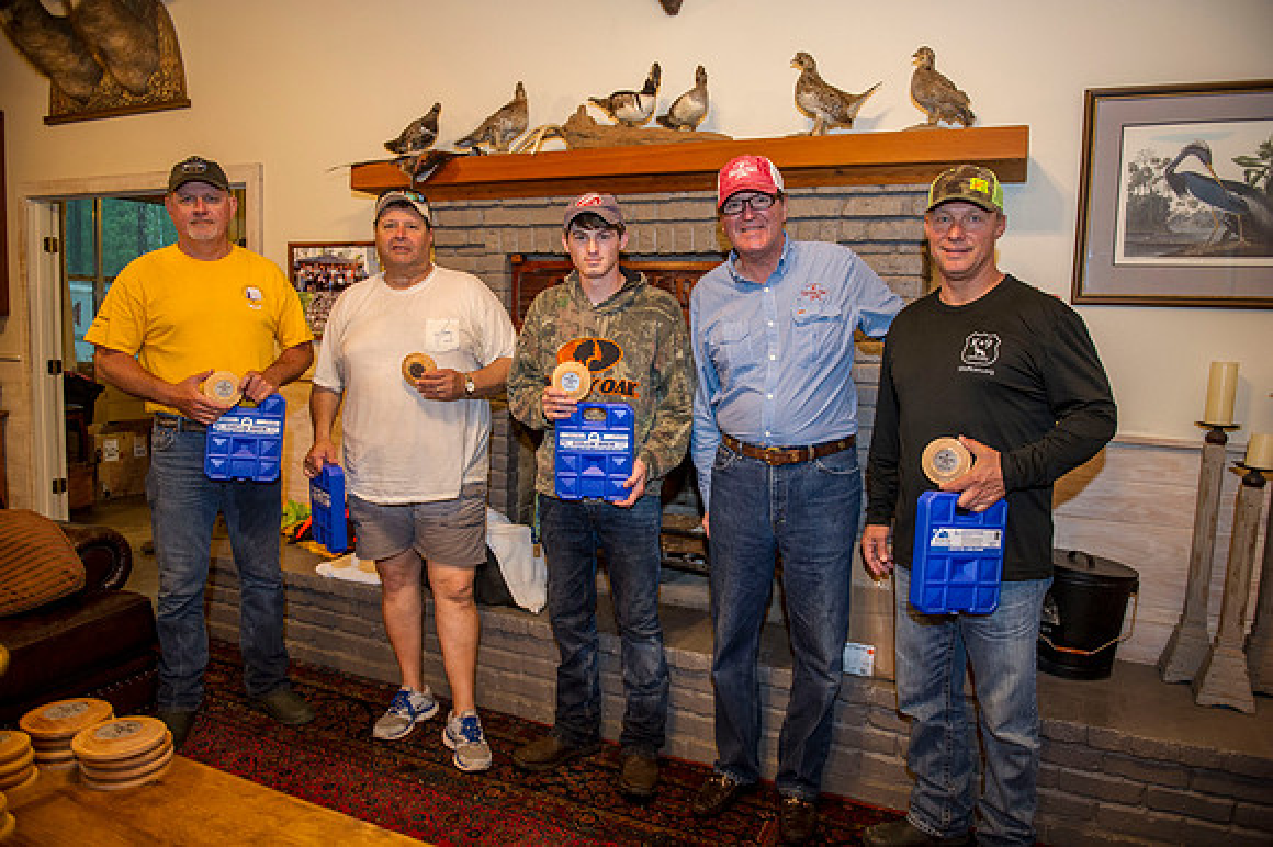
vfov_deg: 53.1
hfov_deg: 73.8
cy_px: 424
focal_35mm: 24
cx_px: 636
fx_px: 848
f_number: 2.8
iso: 1600
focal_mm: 24
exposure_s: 1/100
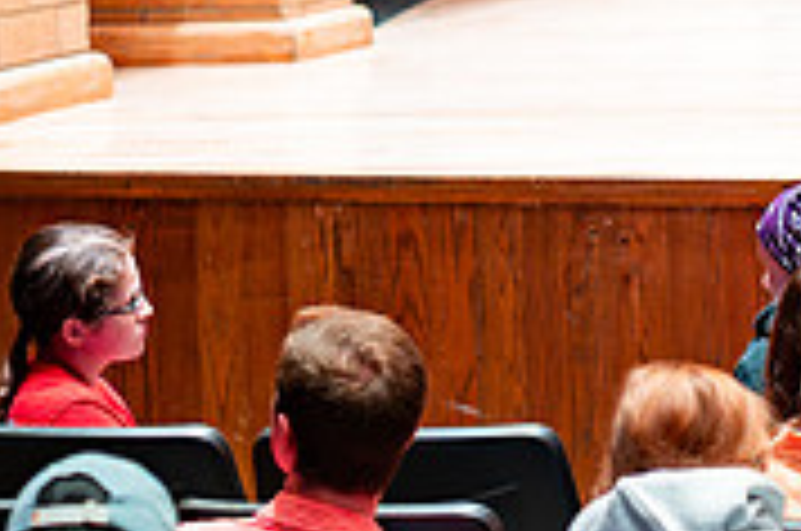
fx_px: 8084
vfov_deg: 3.8
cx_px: -284
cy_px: -51
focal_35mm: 364
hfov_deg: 5.6
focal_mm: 92
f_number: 2.8
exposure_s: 1/50
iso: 1250
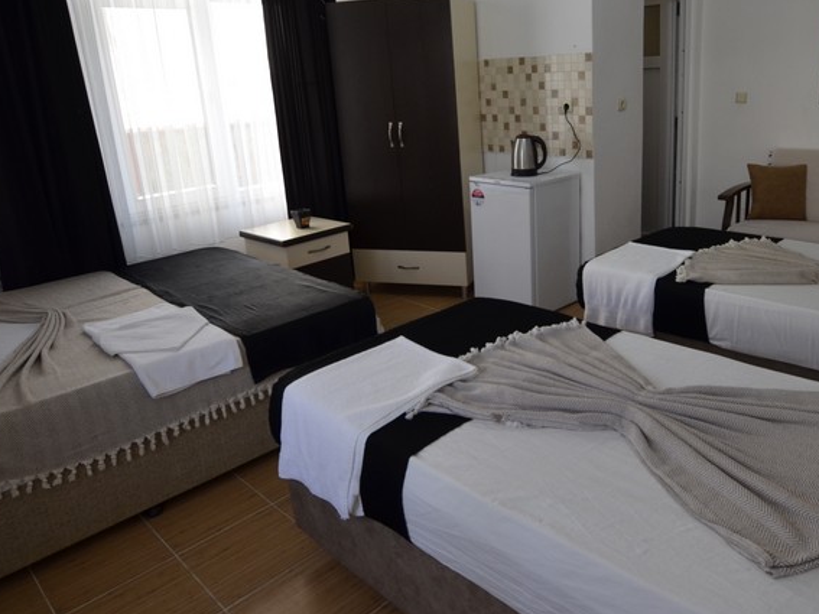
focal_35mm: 26
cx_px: 487
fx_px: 615
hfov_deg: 66.7
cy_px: 253
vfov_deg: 52.8
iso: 400
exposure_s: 1/90
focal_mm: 10
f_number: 4.8
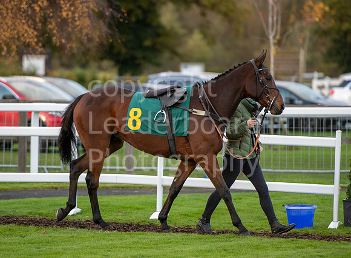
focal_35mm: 251
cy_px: 134
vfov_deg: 5.9
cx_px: 159
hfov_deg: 8.0
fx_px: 2522
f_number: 2.8
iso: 320
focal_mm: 200
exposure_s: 1/500
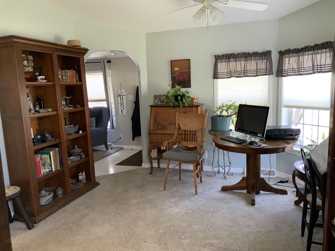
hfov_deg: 61.7
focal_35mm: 29
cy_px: 126
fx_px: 281
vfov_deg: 48.2
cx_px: 168
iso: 200
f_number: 1.8
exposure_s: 1/60
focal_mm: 3
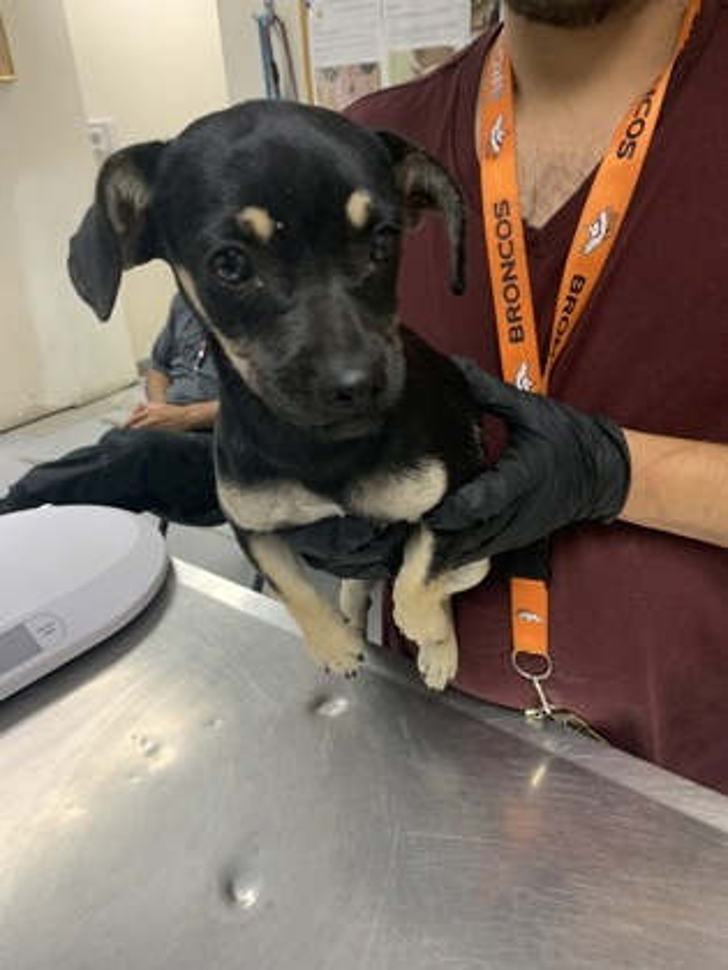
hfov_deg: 53.1
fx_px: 729
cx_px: 364
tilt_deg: -28.8
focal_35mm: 26
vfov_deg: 67.3
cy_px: 485
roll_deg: +4.5
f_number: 1.8
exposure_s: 1/60
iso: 160
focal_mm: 4.25
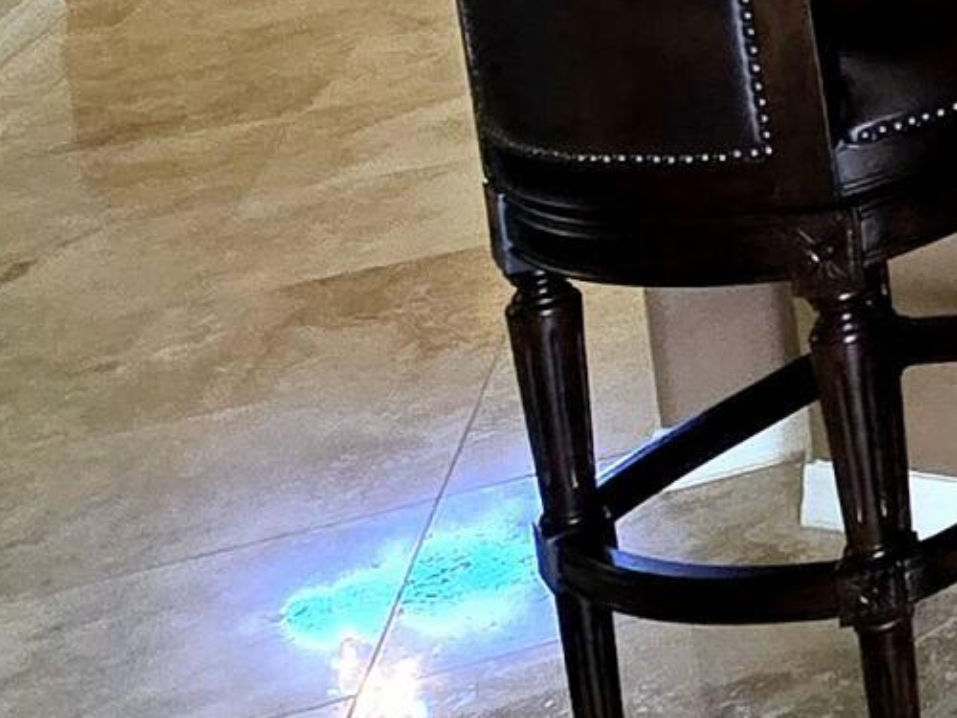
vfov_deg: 16.7
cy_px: -431
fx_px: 2156
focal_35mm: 78
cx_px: 2339
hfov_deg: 14.7
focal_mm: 2.2
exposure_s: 1/60.2
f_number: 2.2
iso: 160
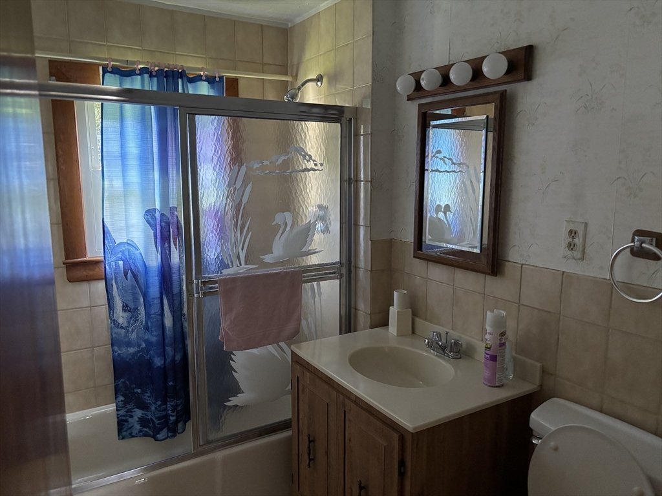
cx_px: 331
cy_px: 248
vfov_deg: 53.1
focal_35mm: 26
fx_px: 497
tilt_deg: -8.4
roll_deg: +0.1
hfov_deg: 67.3
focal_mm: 5.96
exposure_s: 1/42
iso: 500
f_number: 1.6
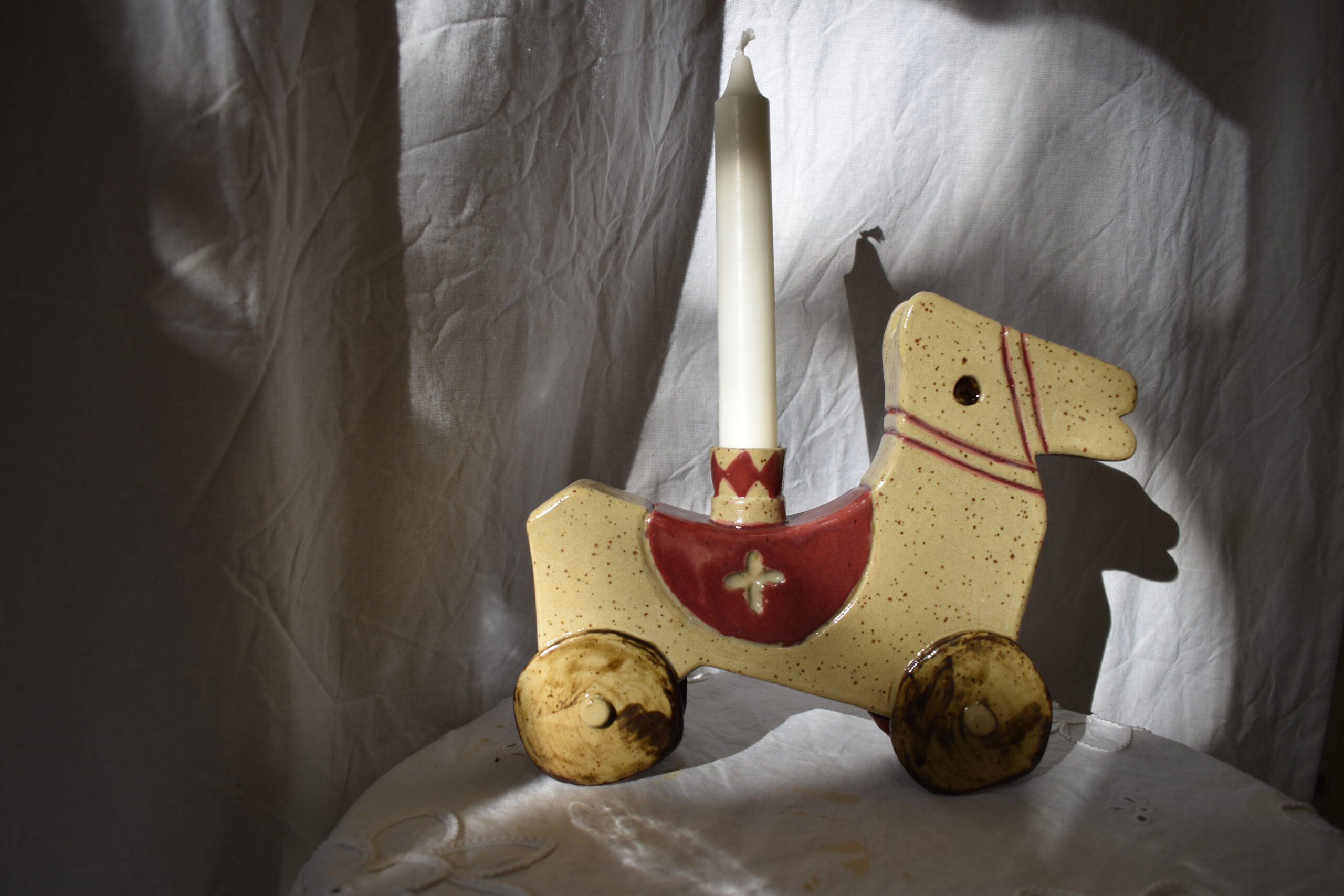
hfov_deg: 67.4
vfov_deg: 47.9
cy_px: 448
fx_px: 1008
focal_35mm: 27
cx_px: 672
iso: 200
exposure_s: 1/160
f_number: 5.6
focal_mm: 18
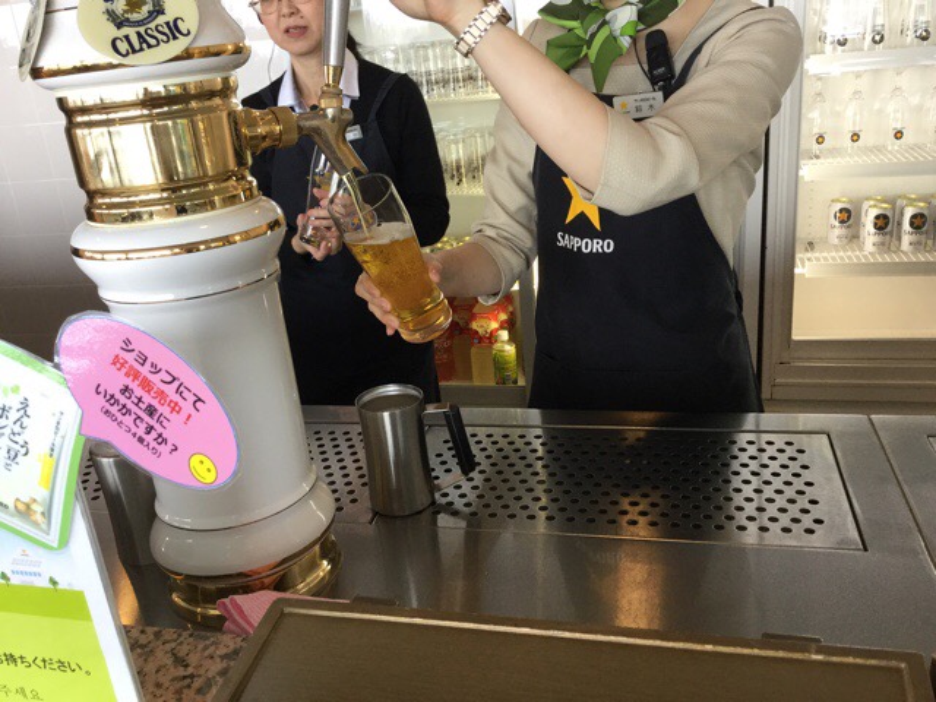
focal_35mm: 31
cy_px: 351
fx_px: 838
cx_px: 468
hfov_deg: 58.4
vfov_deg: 45.4
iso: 25
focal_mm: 3.3
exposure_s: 1/30
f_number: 2.4
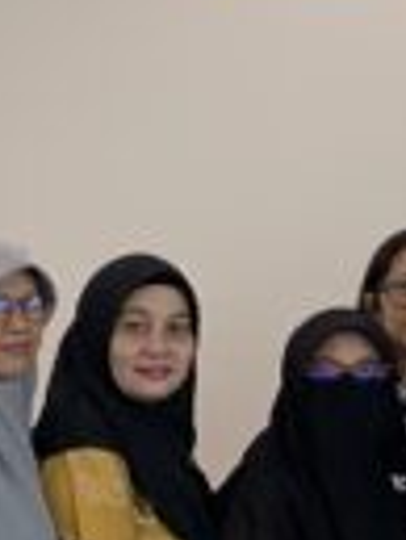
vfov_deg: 9.6
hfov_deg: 6.5
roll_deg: -0.2
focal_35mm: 206
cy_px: 92
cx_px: 1306
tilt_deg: +5.4
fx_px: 3216
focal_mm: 4.25
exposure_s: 1/100
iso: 80
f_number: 1.8
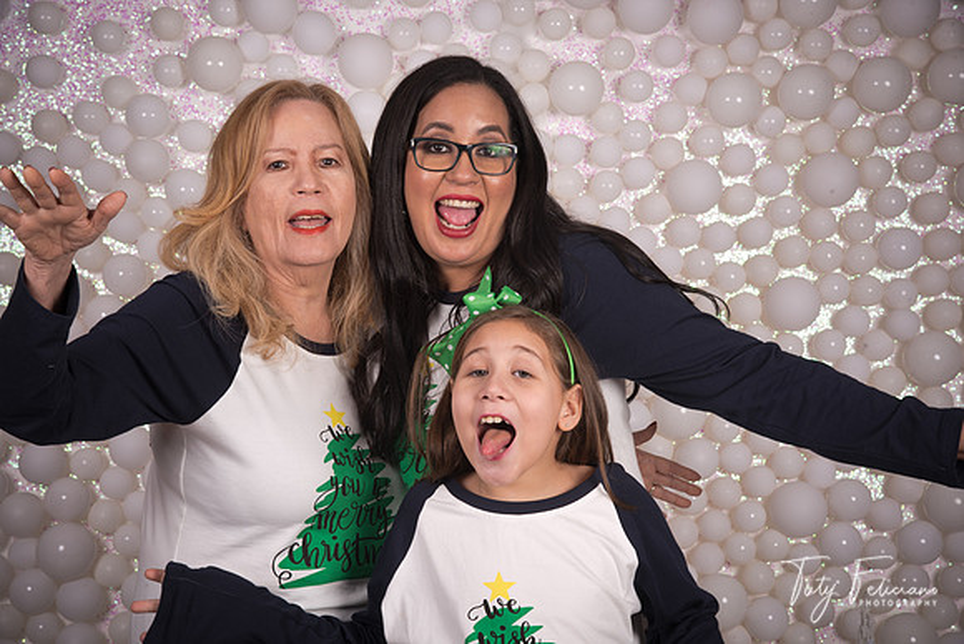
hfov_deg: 23.9
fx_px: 2277
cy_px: 322
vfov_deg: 16.1
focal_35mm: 85
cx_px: 482
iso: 50
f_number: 14
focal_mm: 85
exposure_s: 1/200
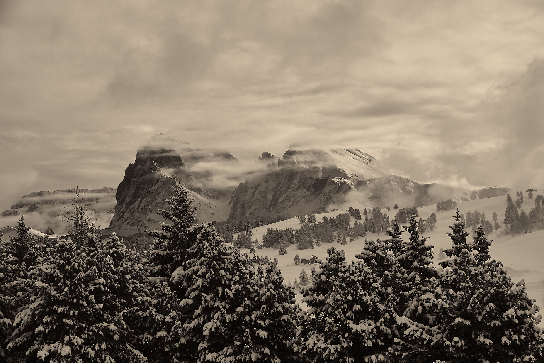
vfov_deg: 26.0
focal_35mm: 52
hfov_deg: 38.2
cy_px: 182
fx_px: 786
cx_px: 272
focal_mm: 34.5
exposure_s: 1/1600
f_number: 7.1
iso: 200
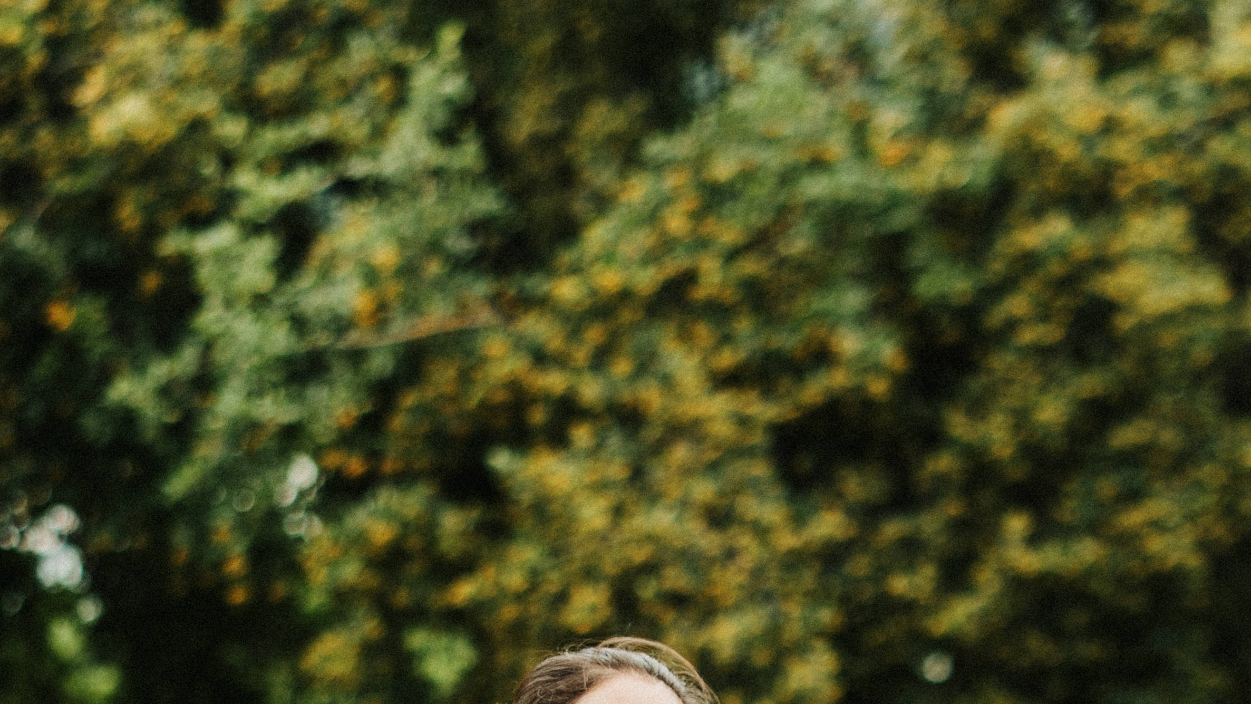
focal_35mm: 263
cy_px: 1307
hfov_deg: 8.2
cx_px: 604
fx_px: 8724
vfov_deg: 4.6
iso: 125
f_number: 2.8
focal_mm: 85
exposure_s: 1/320
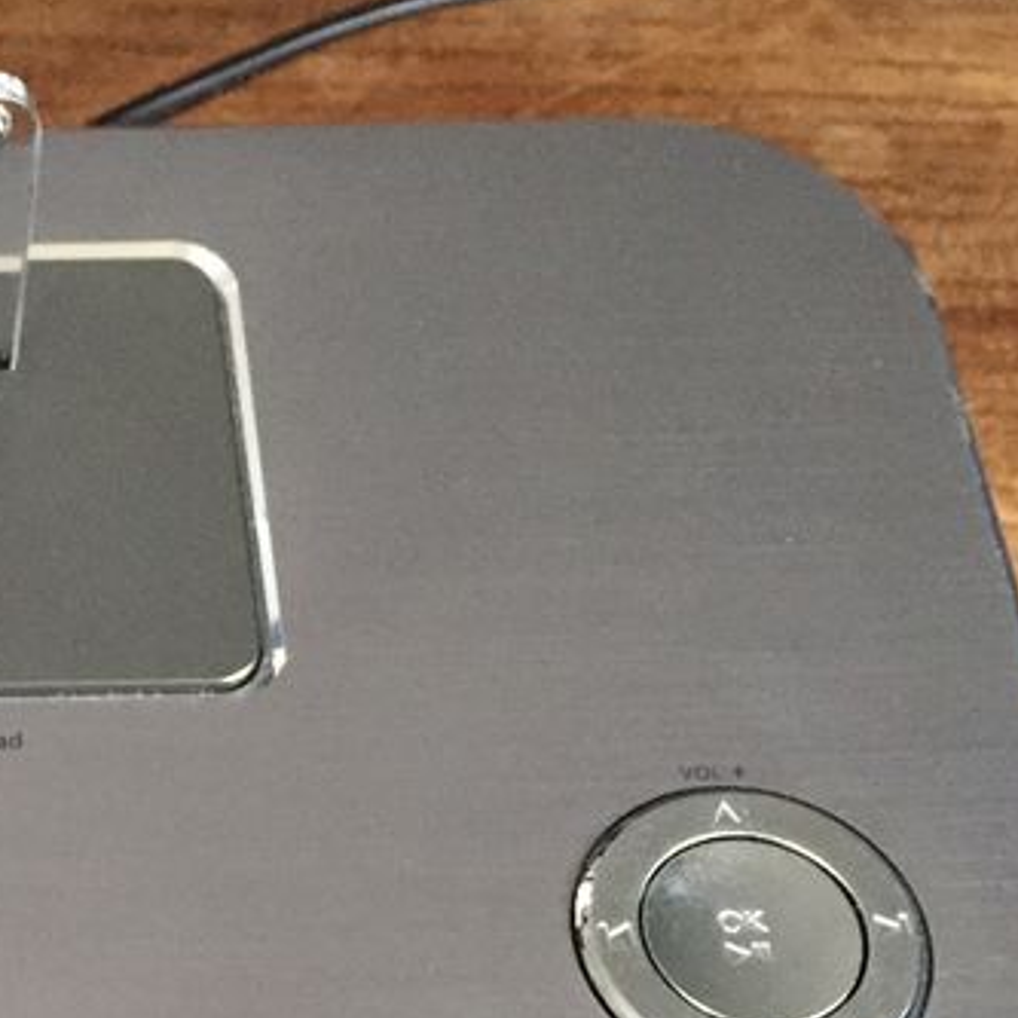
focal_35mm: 77
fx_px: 2562
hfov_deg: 20.9
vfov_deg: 21.5
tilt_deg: -63.2
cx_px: -205
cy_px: 1076
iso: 250
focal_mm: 4.15
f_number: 2.2
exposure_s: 1/25
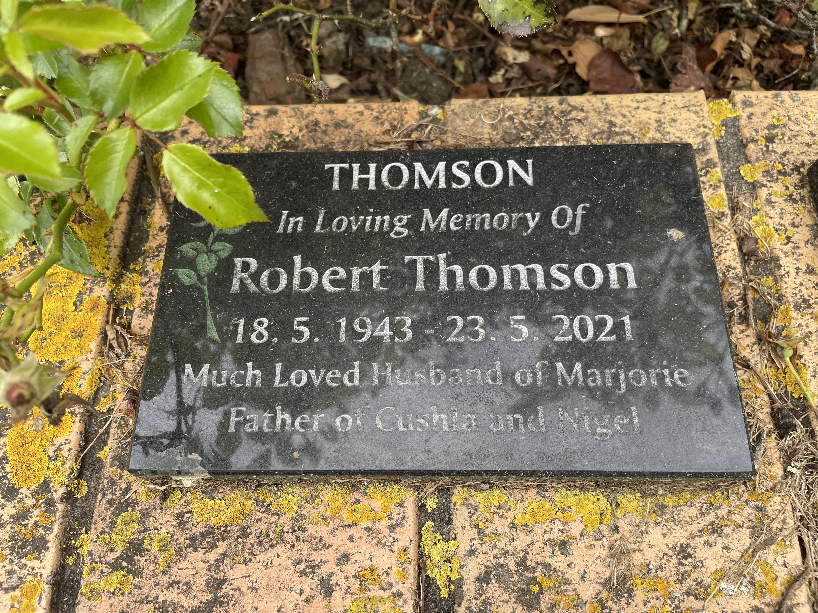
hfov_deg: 67.3
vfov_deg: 53.1
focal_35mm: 26
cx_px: 409
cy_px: 306
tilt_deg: -54.1
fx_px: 614
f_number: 1.6
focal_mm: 4.2
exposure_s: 1/523
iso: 32
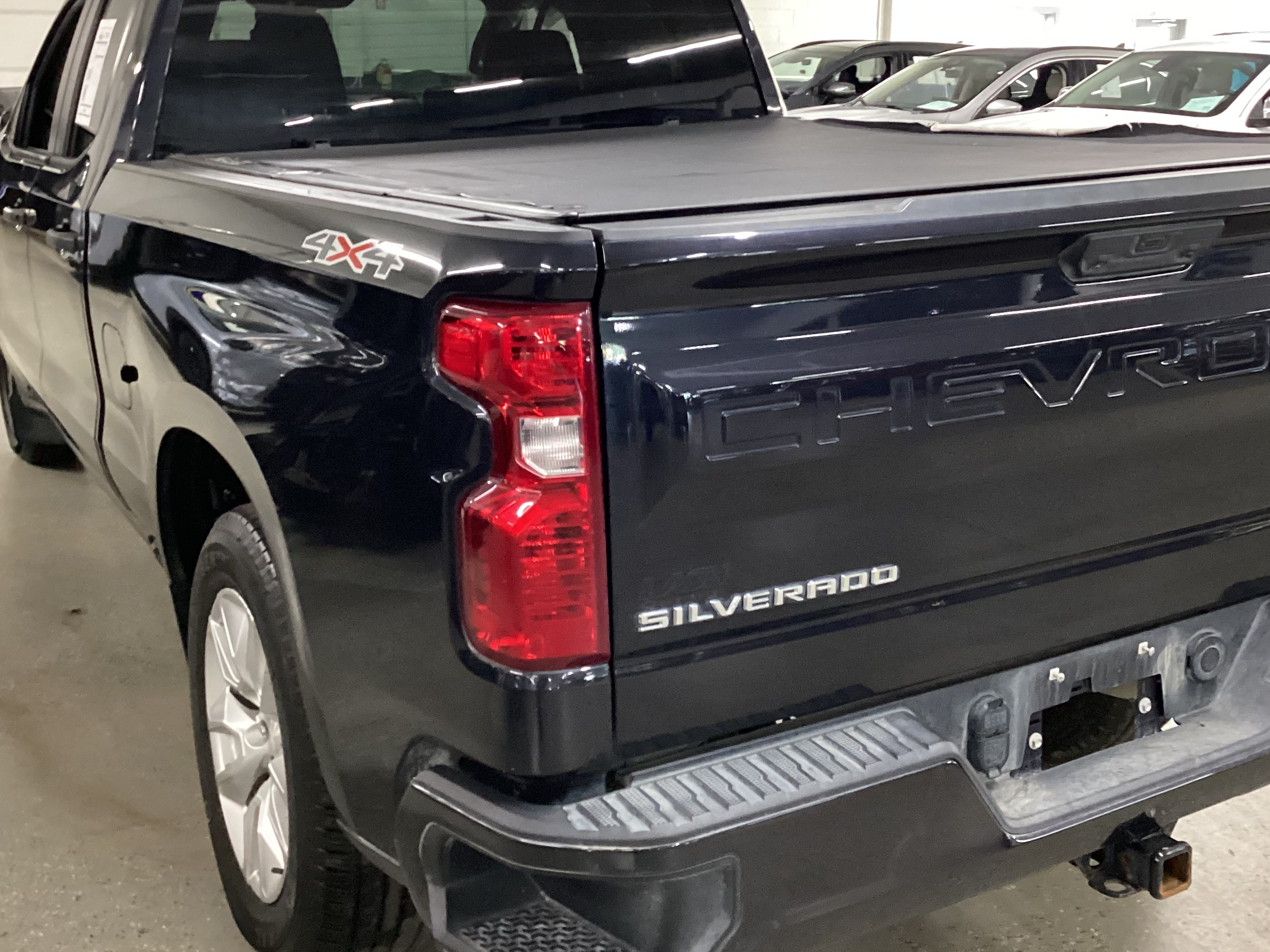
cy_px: 379
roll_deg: -2.6
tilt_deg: -14.4
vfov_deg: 34.2
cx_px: 692
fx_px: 1541
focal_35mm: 42
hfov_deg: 44.7
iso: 320
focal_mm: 3.3
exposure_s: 1/33
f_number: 2.4
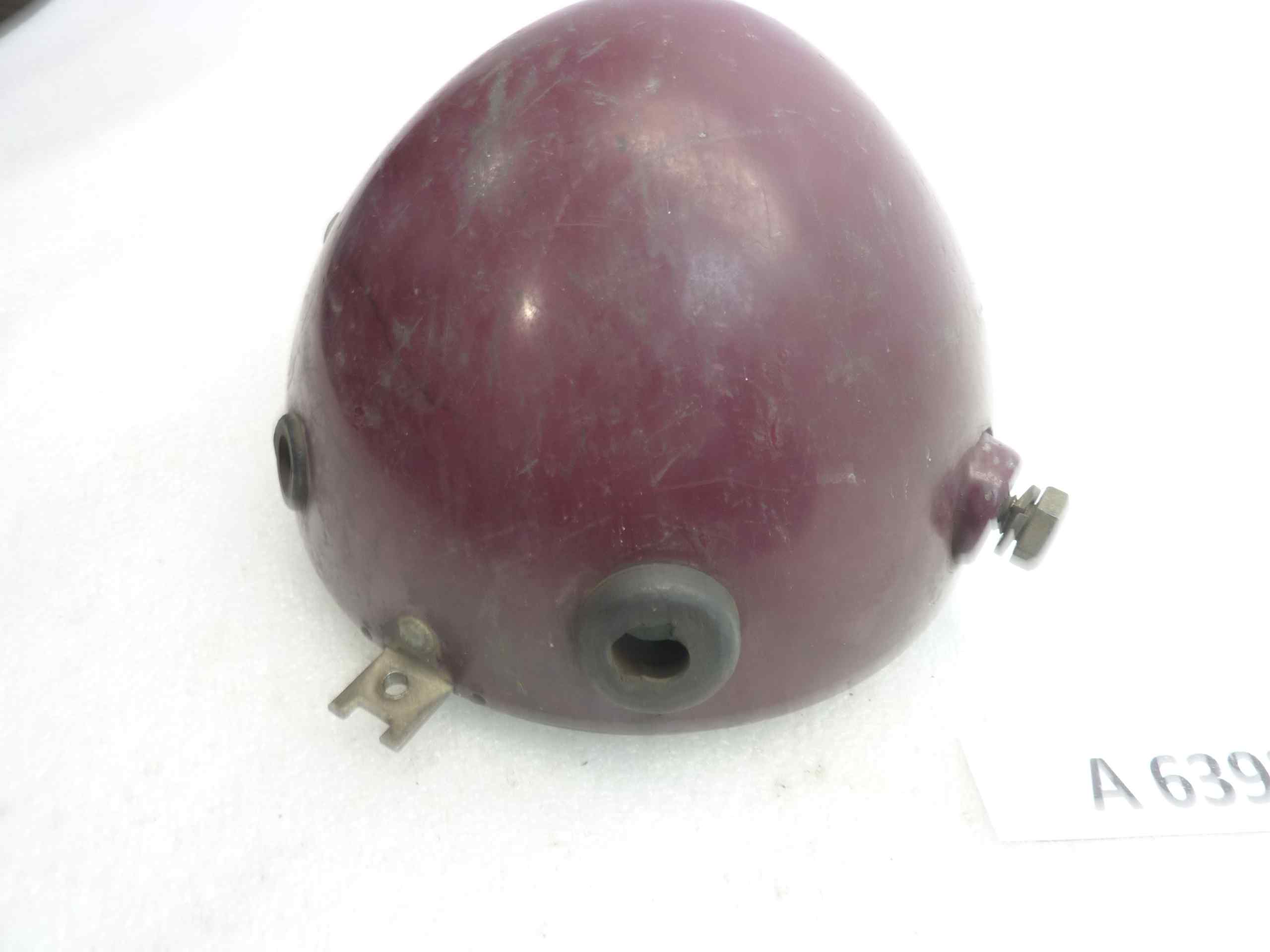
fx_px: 917
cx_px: 635
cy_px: 476
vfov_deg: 54.9
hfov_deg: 69.4
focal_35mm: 25
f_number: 3.3
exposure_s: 1/8
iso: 125
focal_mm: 4.1
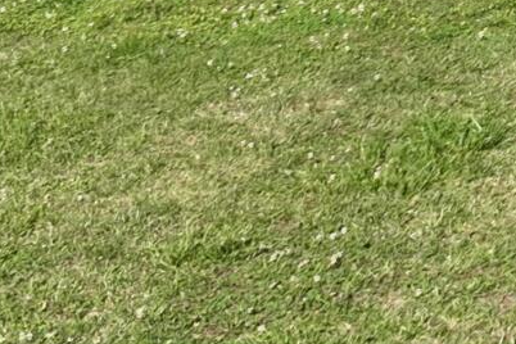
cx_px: 1588
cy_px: -790
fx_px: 2666
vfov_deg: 6.5
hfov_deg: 8.9
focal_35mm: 186
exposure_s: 1/200
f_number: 8
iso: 100
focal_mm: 12.29
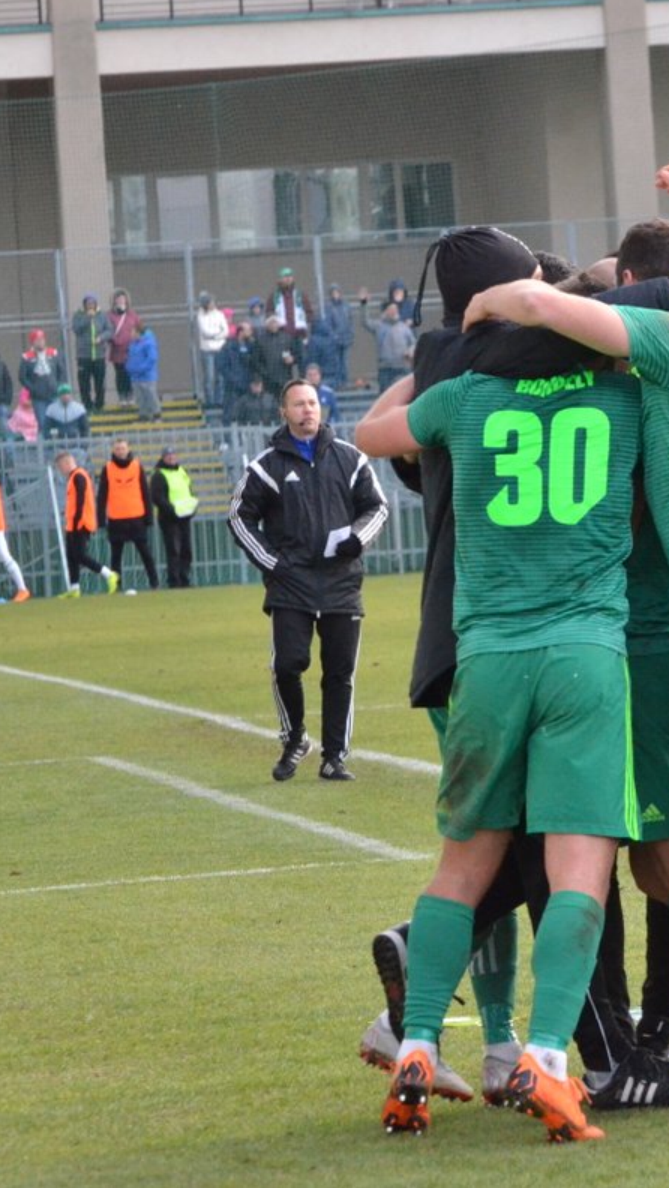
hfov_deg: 4.6
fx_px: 8382
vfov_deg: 8.1
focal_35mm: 266
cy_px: 593
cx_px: 848
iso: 3200
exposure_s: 1/1000
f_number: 8
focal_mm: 112
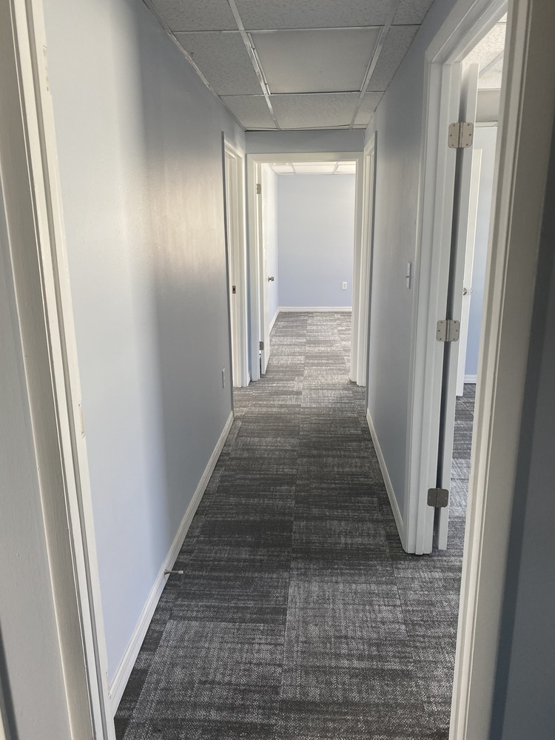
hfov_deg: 53.1
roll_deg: +0.8
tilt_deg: -12.4
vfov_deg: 67.3
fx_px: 556
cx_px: 278
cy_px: 370
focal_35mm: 26
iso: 80
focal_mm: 4.25
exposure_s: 1/121
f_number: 1.8
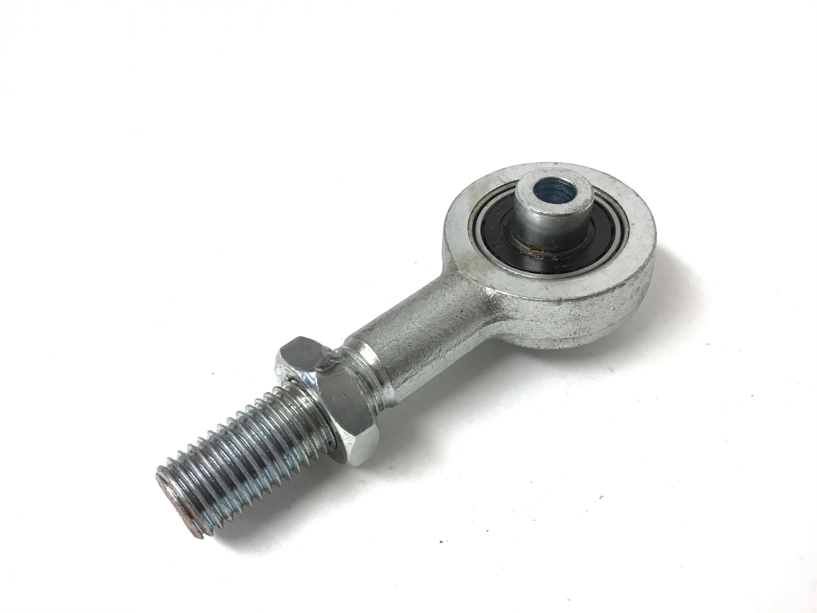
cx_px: 408
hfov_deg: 58.4
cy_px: 306
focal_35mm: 31
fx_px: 732
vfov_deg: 45.4
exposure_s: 1/33
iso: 50
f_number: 2.4
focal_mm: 3.3
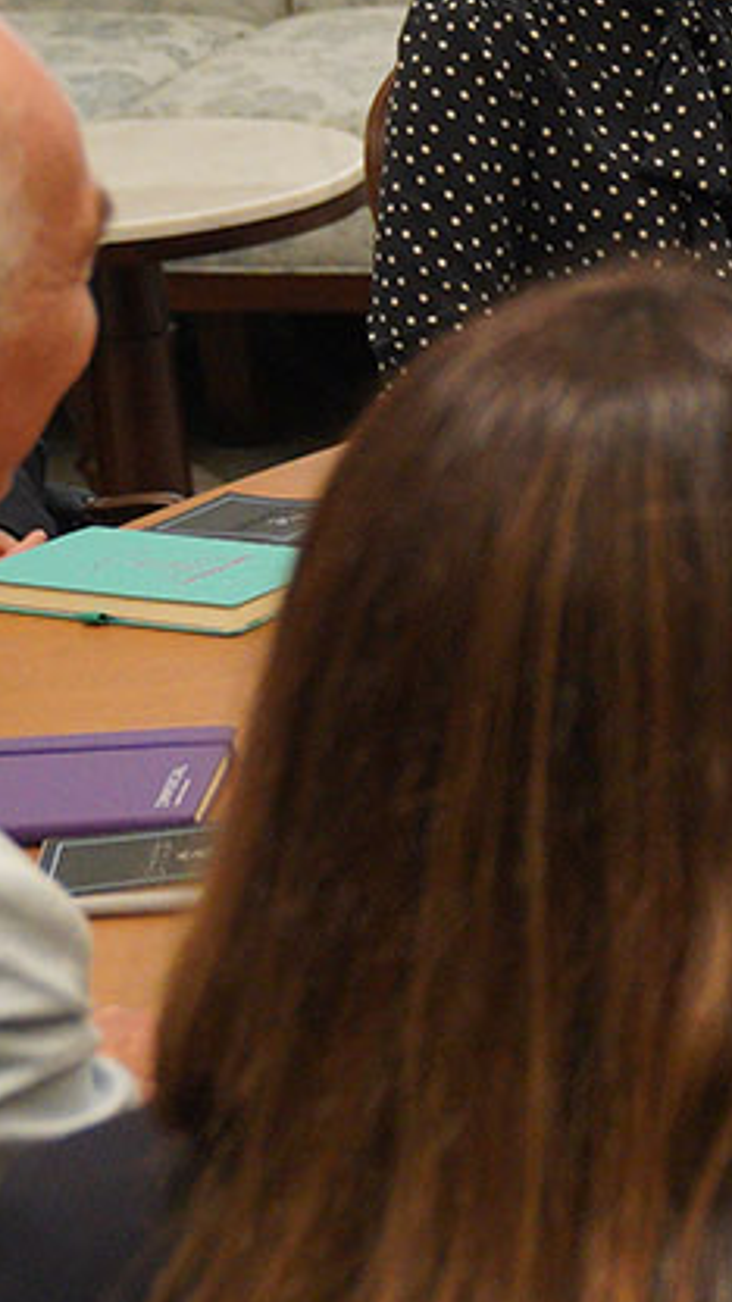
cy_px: 218
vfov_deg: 15.4
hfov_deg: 8.0
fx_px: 4762
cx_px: 1824
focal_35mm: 138
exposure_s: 1/250
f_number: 2.8
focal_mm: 32
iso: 3200
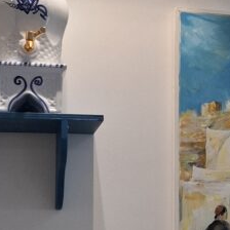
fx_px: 699
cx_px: 171
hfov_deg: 18.6
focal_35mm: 93
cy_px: 138
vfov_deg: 18.7
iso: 125
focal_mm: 5.54
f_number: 1.8
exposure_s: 1/120
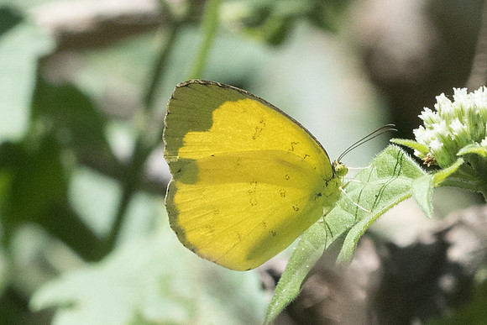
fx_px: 13684
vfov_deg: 1.4
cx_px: 270
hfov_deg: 2.0
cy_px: 209
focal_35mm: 1011
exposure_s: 1/1250
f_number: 9
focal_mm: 150
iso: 800
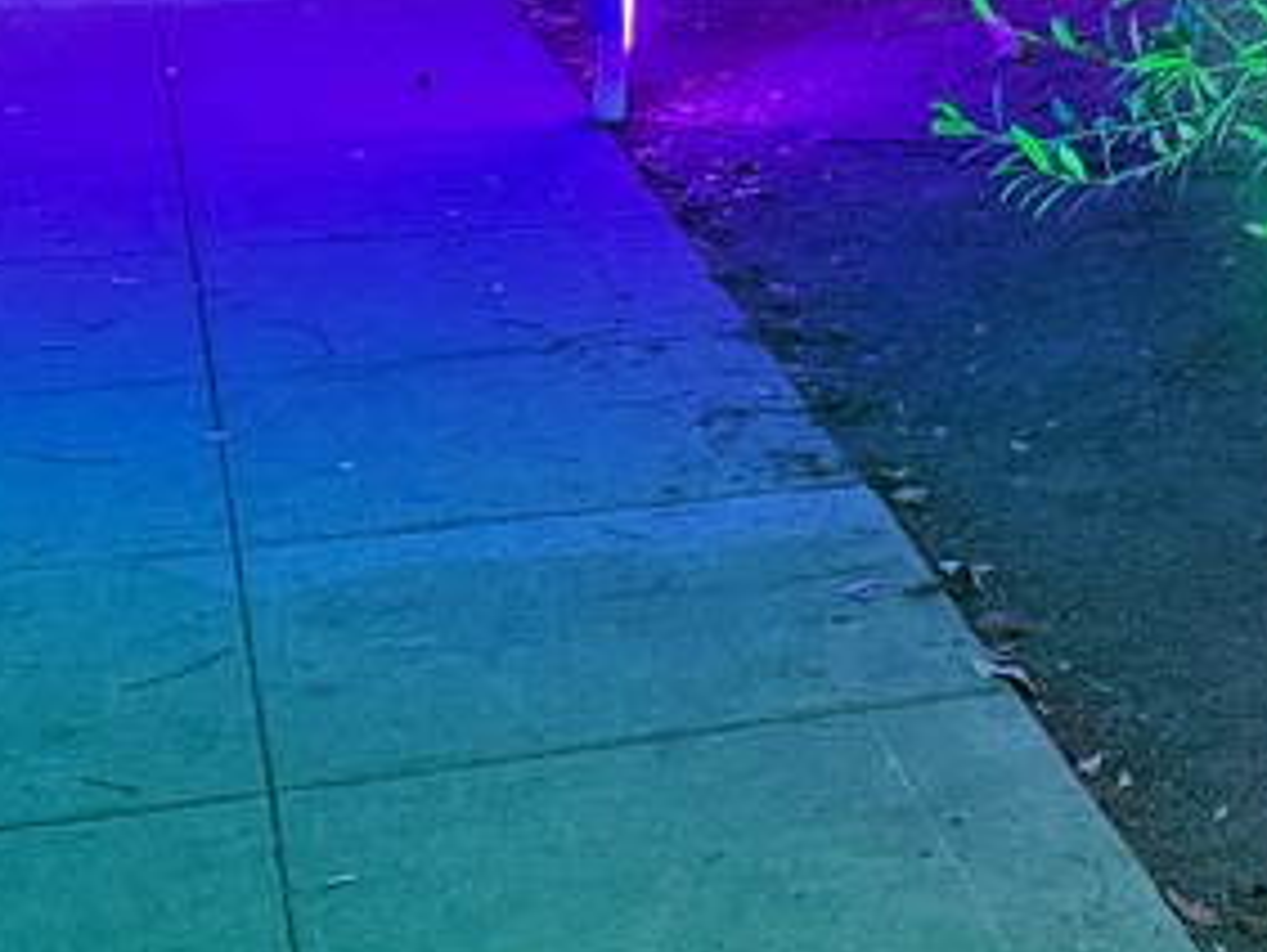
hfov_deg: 21.3
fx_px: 3187
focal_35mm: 87
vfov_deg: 16.7
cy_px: 67
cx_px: 1406
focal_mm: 6.86
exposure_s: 1/40
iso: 800
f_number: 1.78
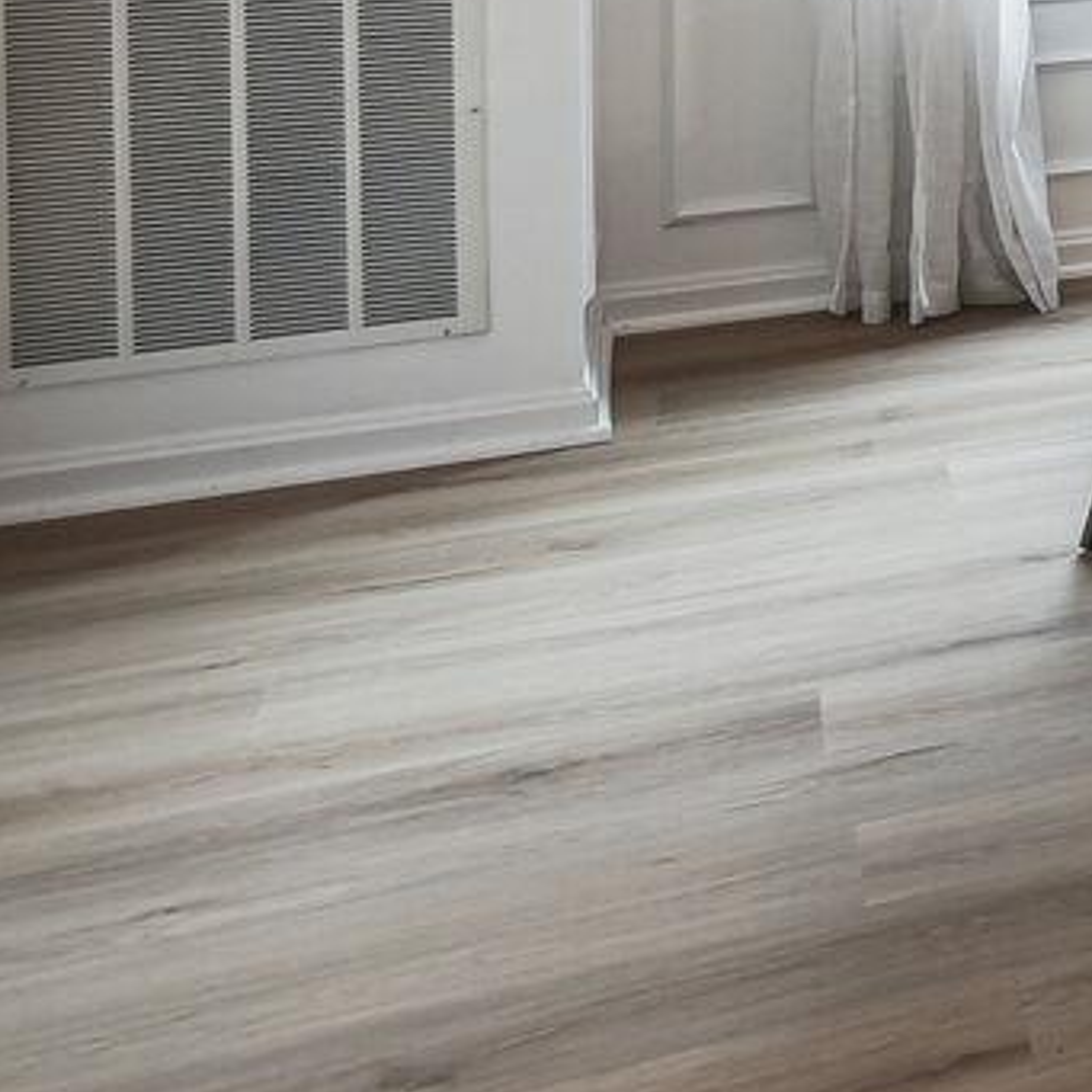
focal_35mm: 69
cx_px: 2706
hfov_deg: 14.5
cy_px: -253
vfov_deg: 22.8
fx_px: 2463
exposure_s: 1/4
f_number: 8
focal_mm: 16
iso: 400
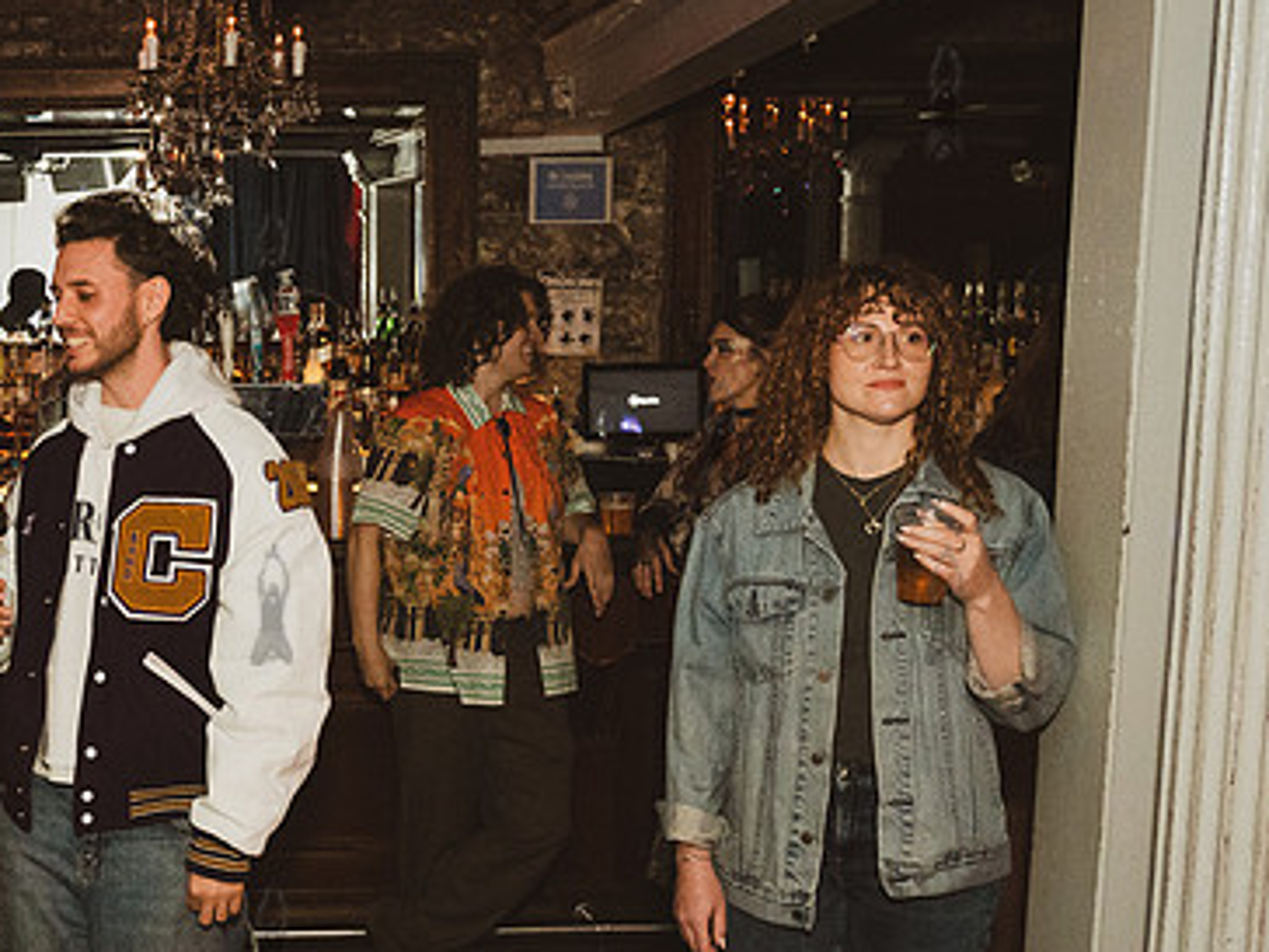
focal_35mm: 55
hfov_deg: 33.1
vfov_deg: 26.5
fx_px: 2016
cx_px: 120
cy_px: 603
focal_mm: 31
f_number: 5.6
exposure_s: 1/160
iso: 12800
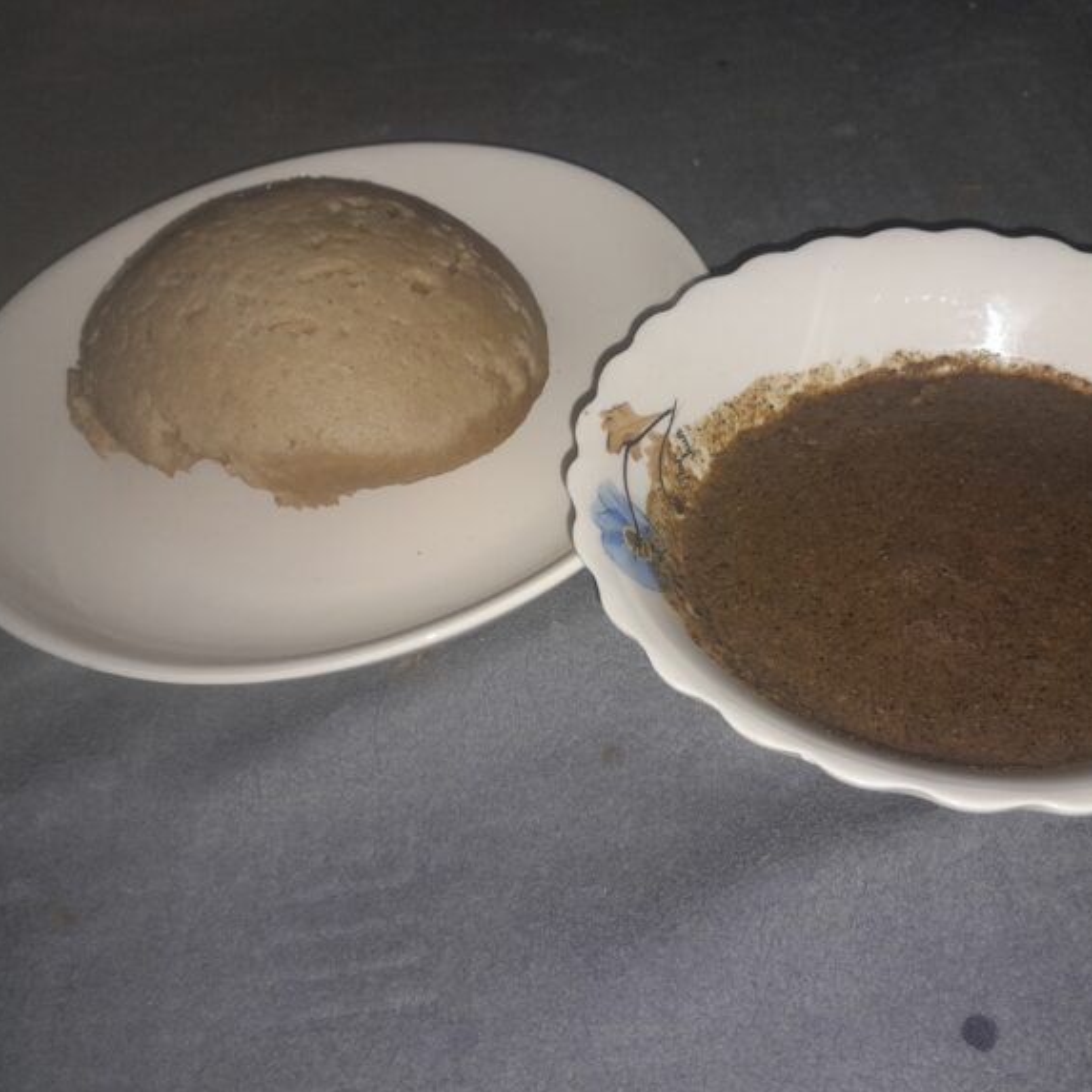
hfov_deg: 50.7
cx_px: 661
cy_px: 547
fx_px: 1142
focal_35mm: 32
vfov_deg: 51.1
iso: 125
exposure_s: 1/20
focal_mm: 4
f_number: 1.8
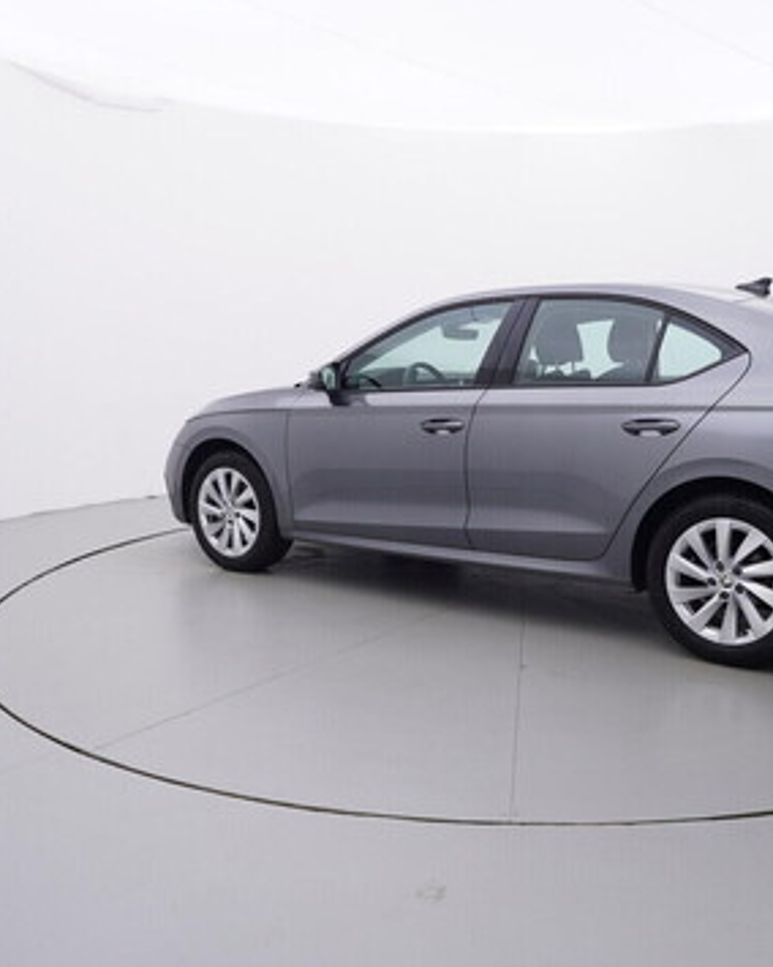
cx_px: 497
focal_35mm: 33
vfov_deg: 54.6
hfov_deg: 44.4
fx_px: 936
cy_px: 489
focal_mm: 15
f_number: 5
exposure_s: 1/80
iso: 200
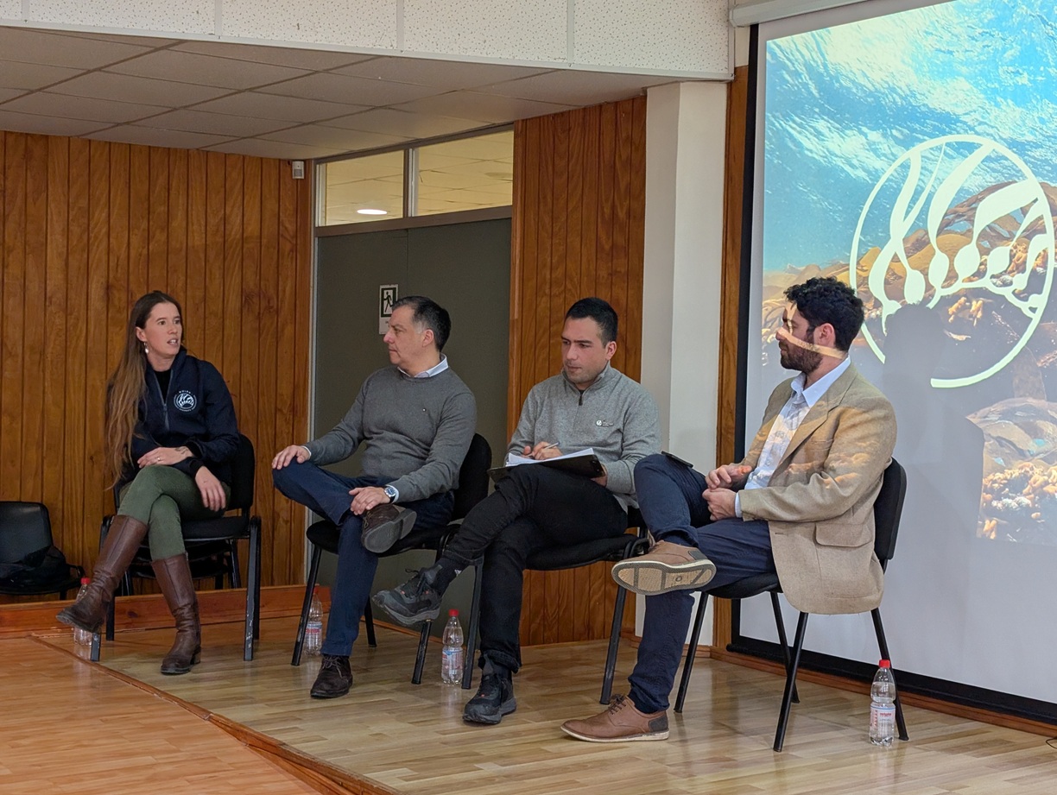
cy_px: 398
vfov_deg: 29.7
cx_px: 528
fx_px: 1498
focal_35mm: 49
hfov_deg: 38.9
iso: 74
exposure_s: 1/33.3
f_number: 1.68
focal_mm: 6.9
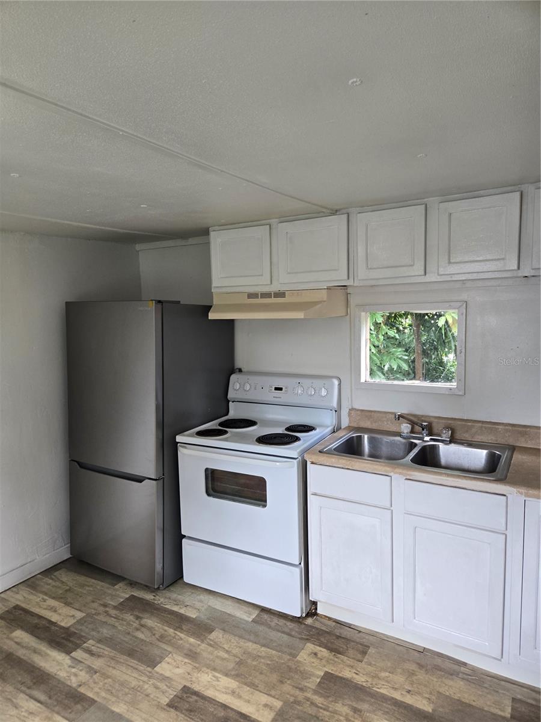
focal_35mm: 23
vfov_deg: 73.9
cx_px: 270
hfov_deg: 58.9
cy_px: 361
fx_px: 479
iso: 100
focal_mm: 5.4
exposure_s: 1/120
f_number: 1.8
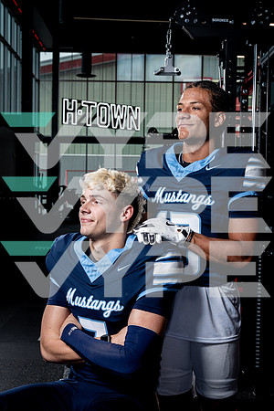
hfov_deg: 22.6
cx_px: 137
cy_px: 206
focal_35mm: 60
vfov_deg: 33.4
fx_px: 685
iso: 640
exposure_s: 1/250
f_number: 9
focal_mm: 60
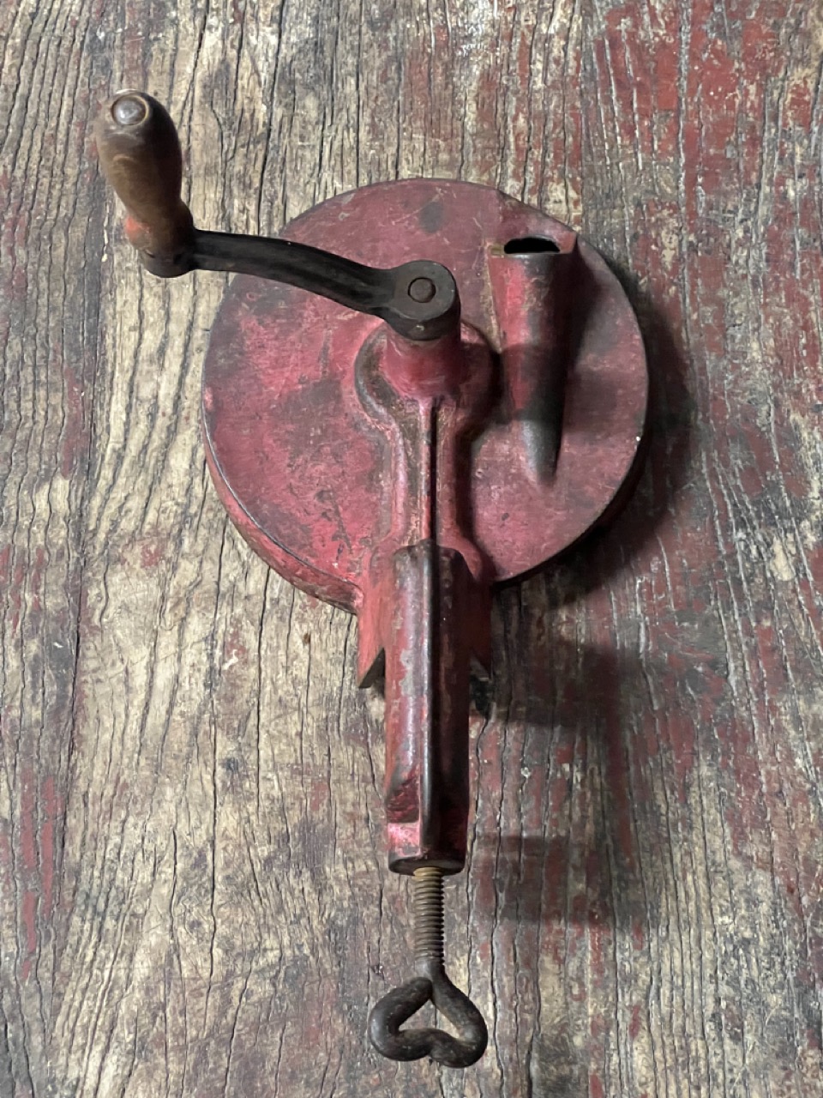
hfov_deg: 19.1
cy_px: 549
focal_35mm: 77
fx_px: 2441
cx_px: 412
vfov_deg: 25.3
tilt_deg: -70.4
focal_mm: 9
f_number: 2.8
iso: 1000
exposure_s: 1/25
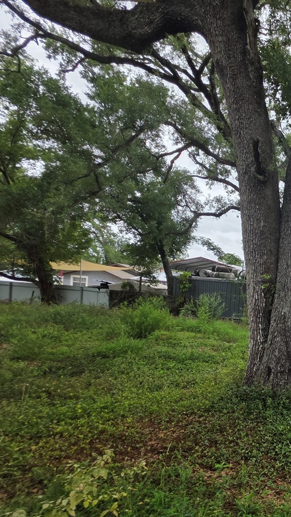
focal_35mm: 24
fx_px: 329
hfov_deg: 34.8
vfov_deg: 75.3
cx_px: 370
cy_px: 315
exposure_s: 1/1199
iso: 40
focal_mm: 2.2
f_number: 1.9
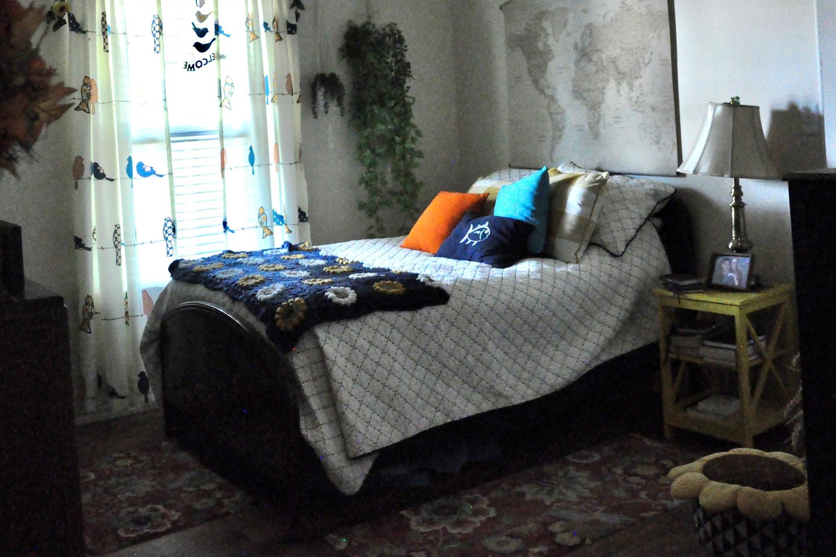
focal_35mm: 33
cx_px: 421
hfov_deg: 57.9
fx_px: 755
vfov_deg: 40.5
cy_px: 277
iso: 6400
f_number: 3.8
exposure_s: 1/125
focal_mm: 21
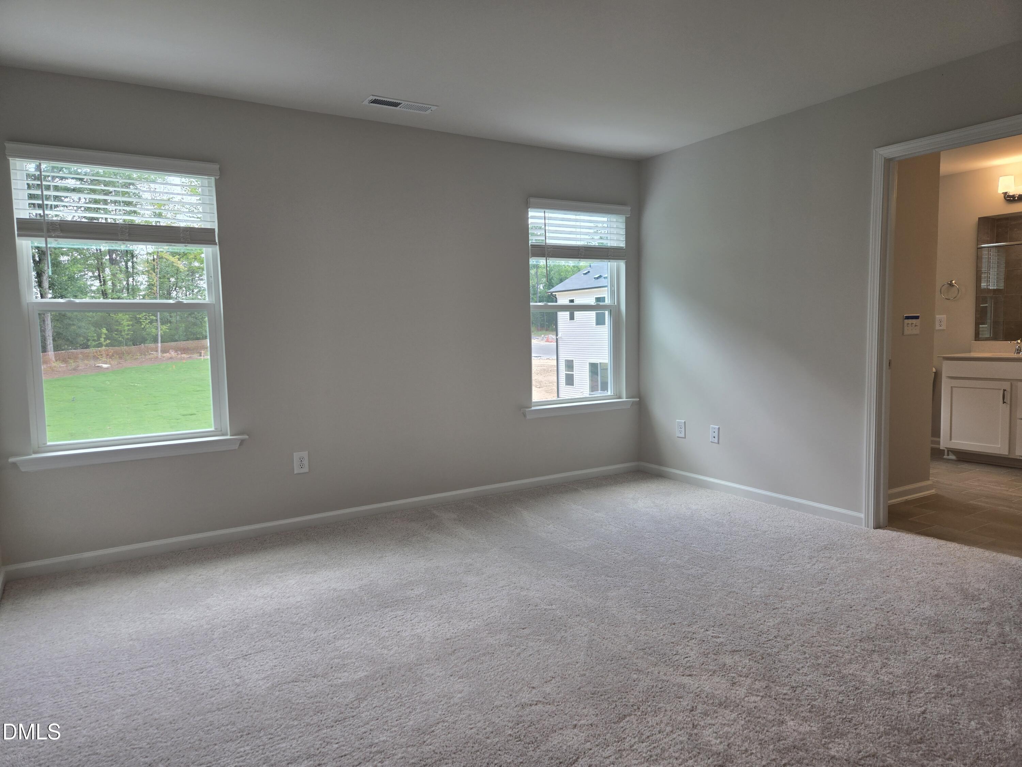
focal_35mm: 23
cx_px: 511
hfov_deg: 73.9
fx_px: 679
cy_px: 384
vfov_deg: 58.9
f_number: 1.8
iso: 32
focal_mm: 5.4
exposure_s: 1/120
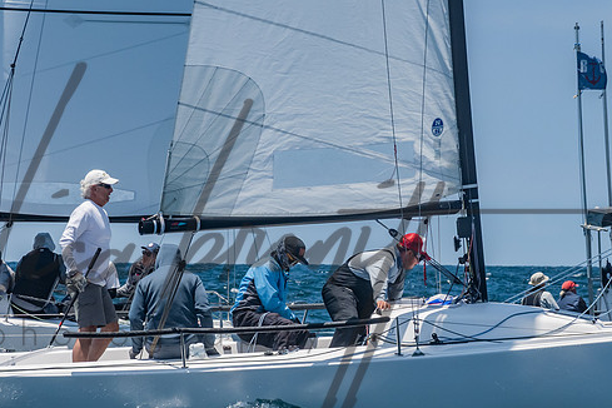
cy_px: 240
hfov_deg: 6.4
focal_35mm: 320
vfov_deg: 4.3
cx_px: 265
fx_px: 5440
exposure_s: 1/1250
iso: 640
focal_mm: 180
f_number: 14
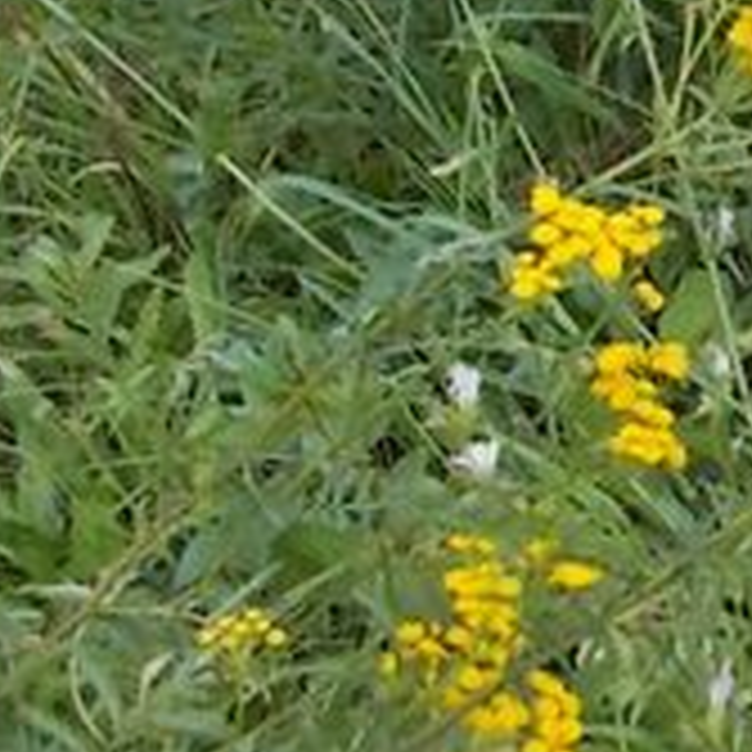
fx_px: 2704
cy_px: 59
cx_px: 1527
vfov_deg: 15.6
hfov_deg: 13.5
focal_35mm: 110
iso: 80
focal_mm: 4.6
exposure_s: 1/60
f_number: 3.2
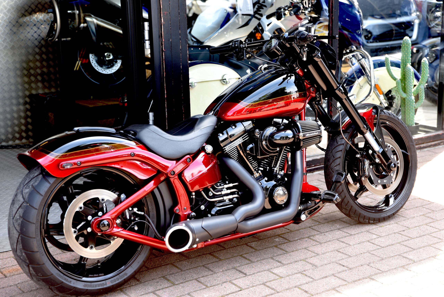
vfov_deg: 21.9
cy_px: 148
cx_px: 222
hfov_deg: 32.4
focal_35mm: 62
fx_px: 765
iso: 100
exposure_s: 1/60
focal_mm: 62
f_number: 3.5
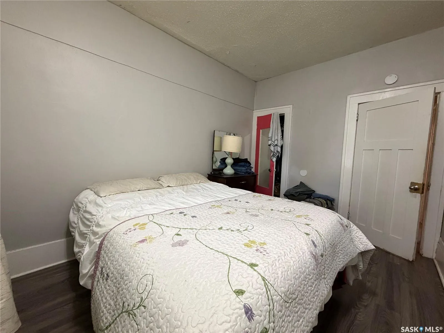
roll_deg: -1.5
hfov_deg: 102.1
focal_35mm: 14
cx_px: 222
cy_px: 166
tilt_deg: -3.7
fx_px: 180
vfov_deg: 85.7
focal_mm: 2.22
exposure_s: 1/60
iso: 400
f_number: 2.2
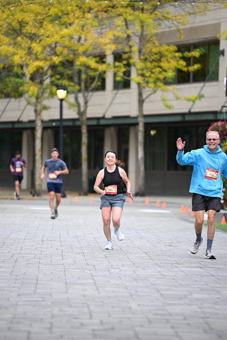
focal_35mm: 200
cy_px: 170
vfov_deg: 10.3
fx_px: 1890
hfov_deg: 6.9
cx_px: 114
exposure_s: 1/2000
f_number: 2.8
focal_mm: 200
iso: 640
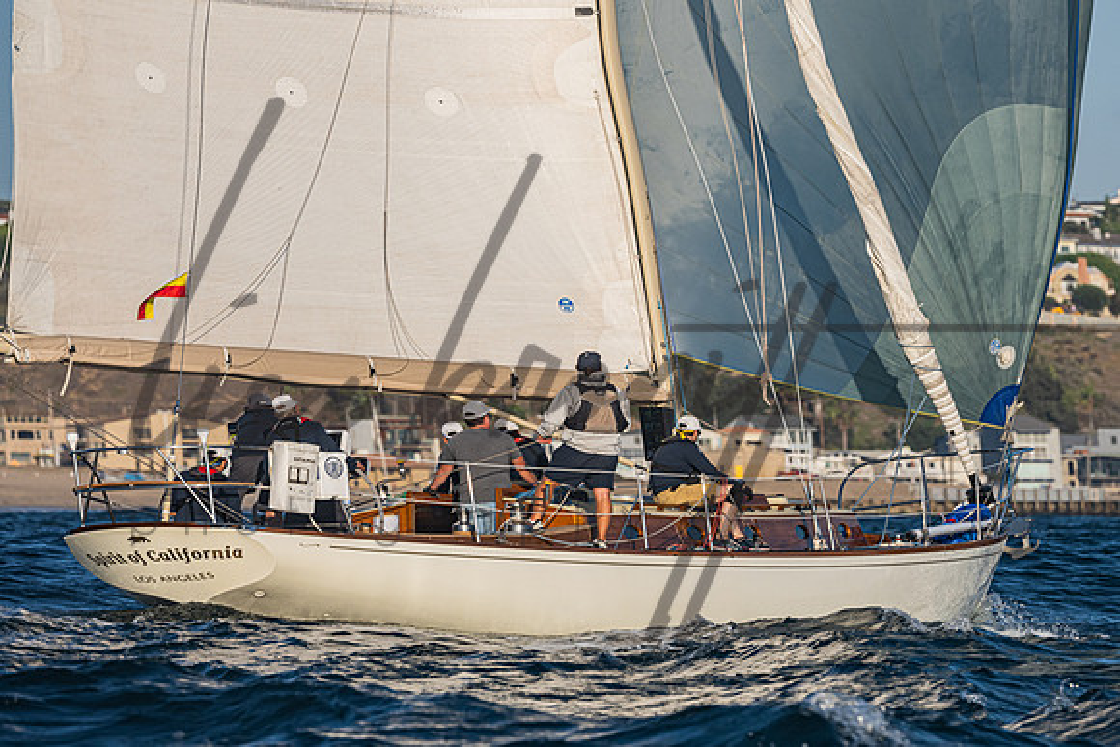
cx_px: 639
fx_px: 11412
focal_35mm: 367
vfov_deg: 3.8
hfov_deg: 5.6
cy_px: 269
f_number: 7.1
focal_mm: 270
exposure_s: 1/2000
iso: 400
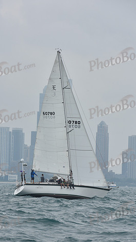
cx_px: 62
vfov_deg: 8.3
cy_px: 140
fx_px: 1660
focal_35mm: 259
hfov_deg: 4.7
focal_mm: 200
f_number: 10
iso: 250
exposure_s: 1/800
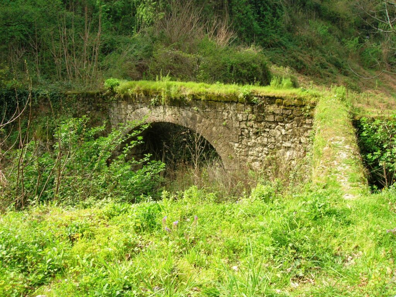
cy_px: 148
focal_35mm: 34
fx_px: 389
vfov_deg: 41.8
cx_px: 198
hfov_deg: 54.0
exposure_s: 1/85
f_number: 4.9
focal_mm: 5.7
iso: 50
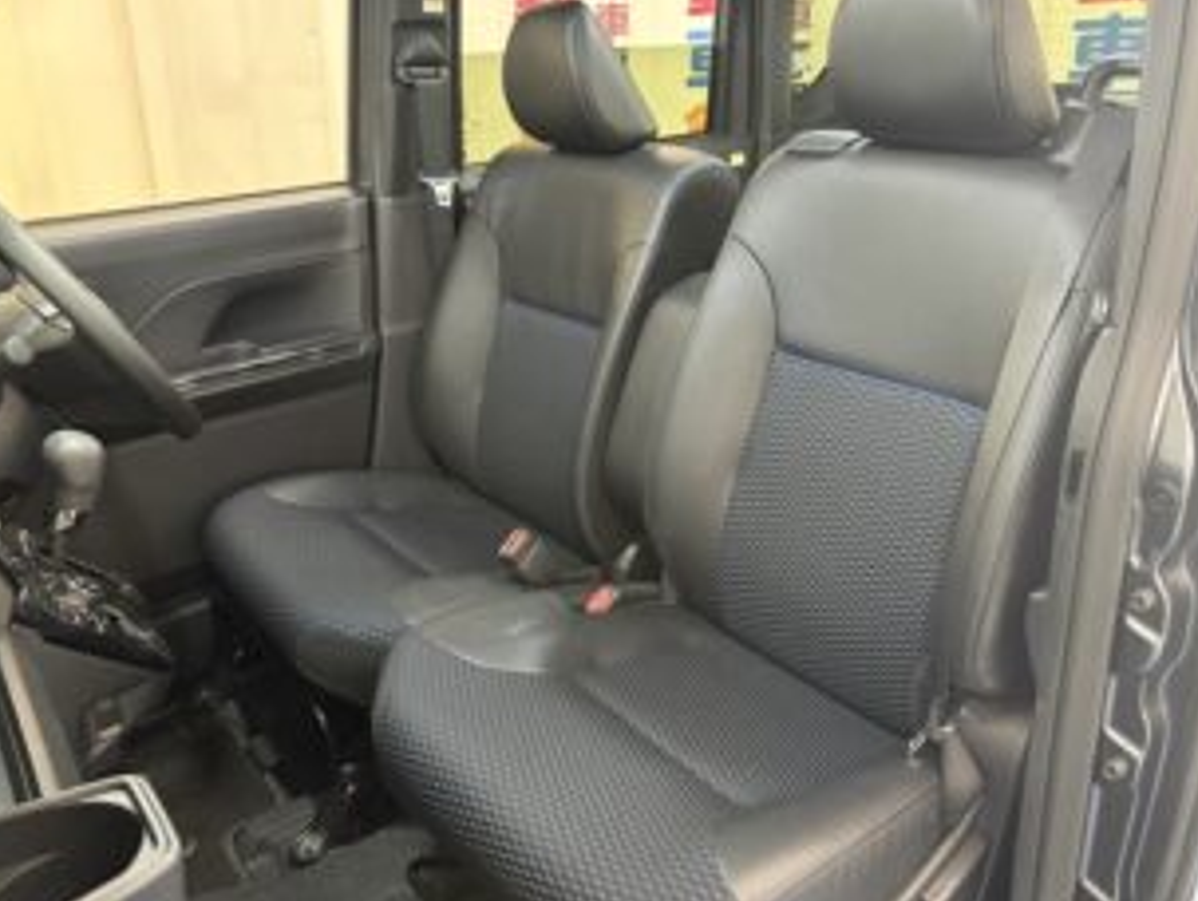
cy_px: 417
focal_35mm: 30
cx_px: 609
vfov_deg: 46.8
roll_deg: +1.6
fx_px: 1039
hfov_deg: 59.9
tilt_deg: -17.6
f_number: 1.6
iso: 400
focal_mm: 5.96
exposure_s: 1/33
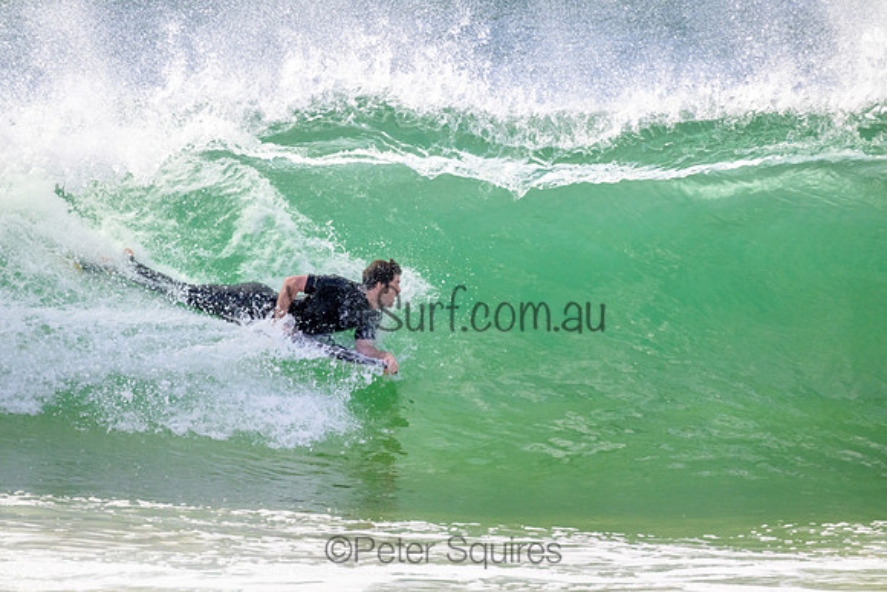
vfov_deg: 1.7
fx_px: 19715
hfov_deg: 2.6
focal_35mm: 800
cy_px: 296
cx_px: 444
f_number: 11
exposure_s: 1/2000
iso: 1600
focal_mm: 800
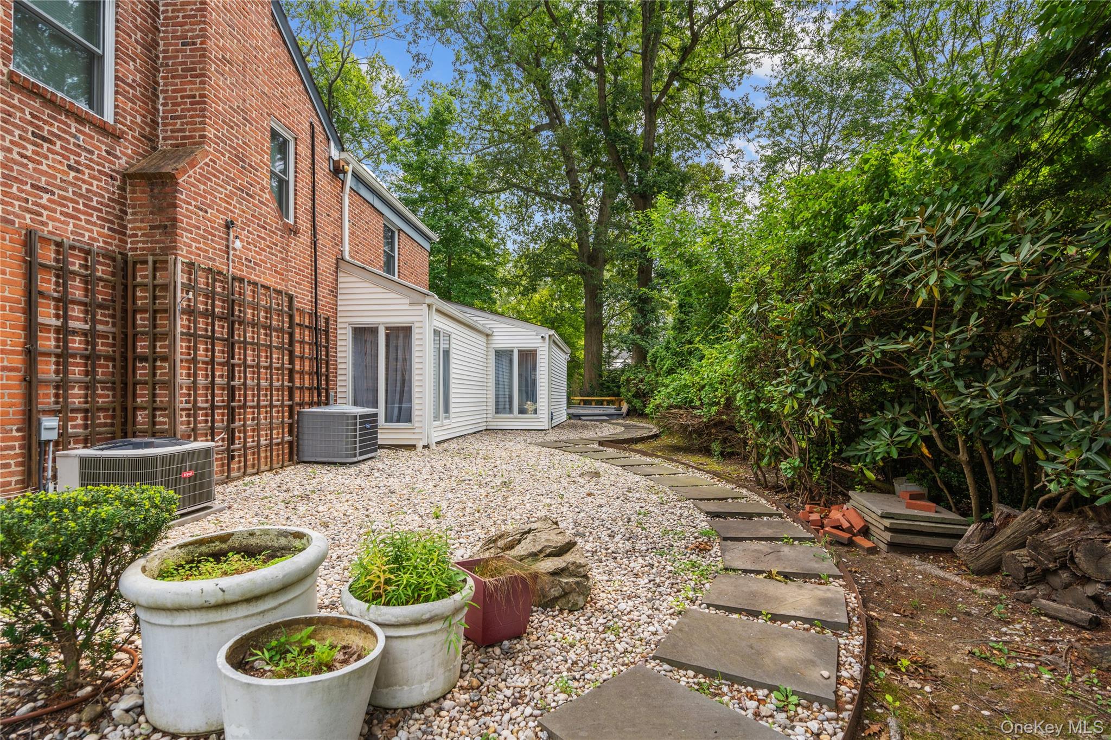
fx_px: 494
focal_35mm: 16
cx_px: 556
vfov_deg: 73.7
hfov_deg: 96.7
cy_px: 370
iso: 250
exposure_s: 1/400
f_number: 5.6
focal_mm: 16
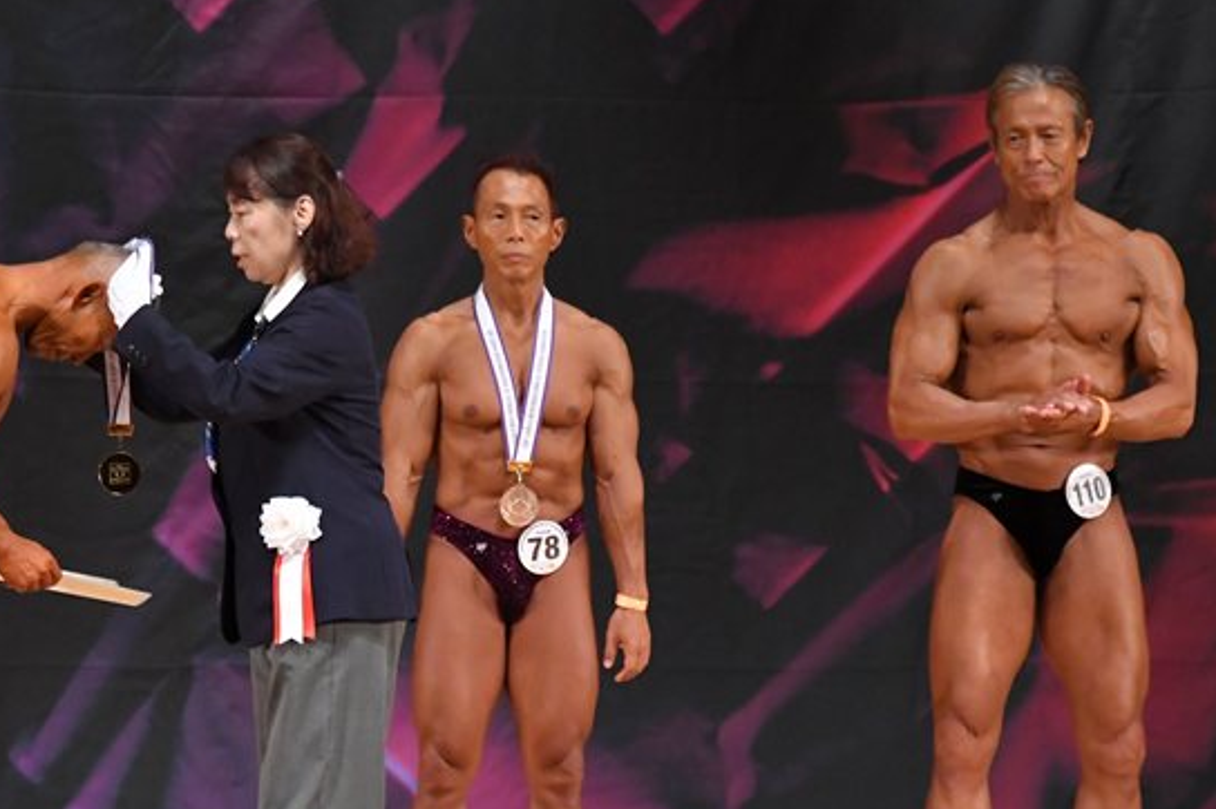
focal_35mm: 385
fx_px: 12996
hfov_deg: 5.4
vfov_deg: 3.6
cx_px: 374
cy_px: 552
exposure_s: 1/400
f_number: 5.6
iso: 5000
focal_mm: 180
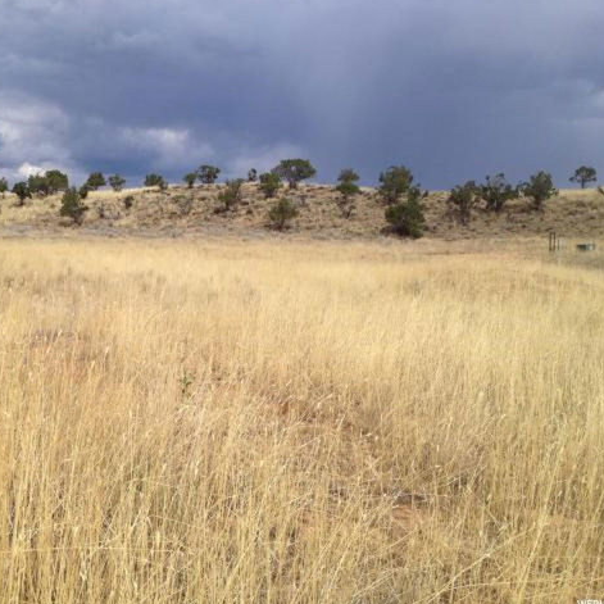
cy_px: 301
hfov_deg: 39.6
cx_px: 208
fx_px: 829
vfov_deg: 40.0
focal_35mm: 42
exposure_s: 1/3460
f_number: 2.4
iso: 50
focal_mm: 4.28
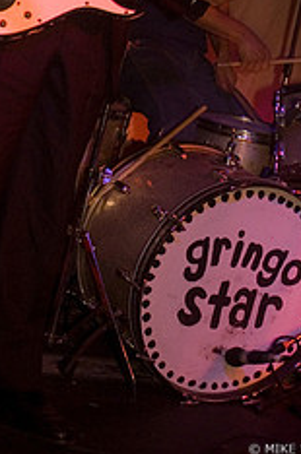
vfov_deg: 19.8
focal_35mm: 101
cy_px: 21
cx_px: 209
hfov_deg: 13.5
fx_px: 1272
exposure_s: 1/50
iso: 800
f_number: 2.8
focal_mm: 35
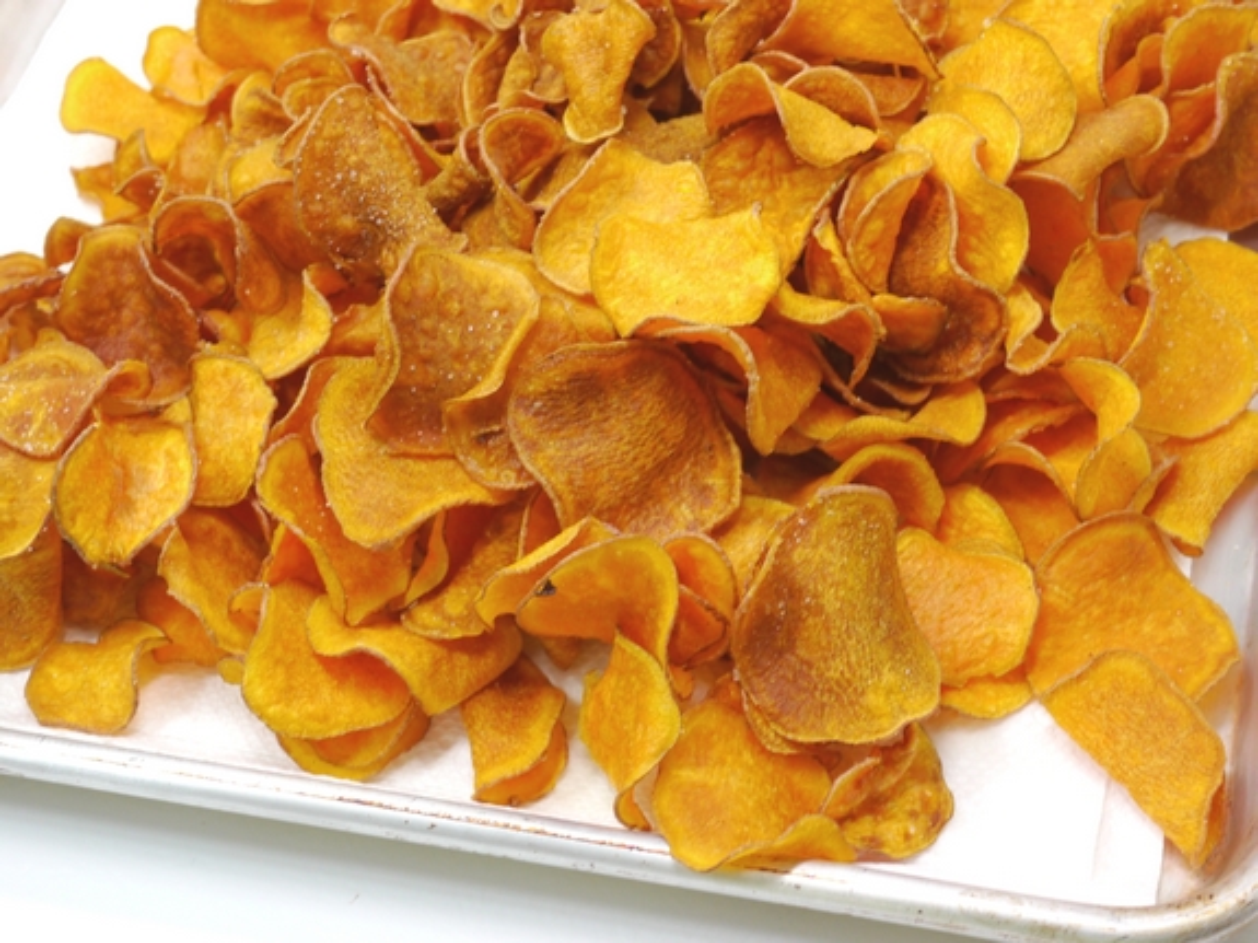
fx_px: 1817
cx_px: 629
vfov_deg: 29.1
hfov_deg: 38.2
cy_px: 472
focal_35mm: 50
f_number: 6.3
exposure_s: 1/30
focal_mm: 25
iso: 400
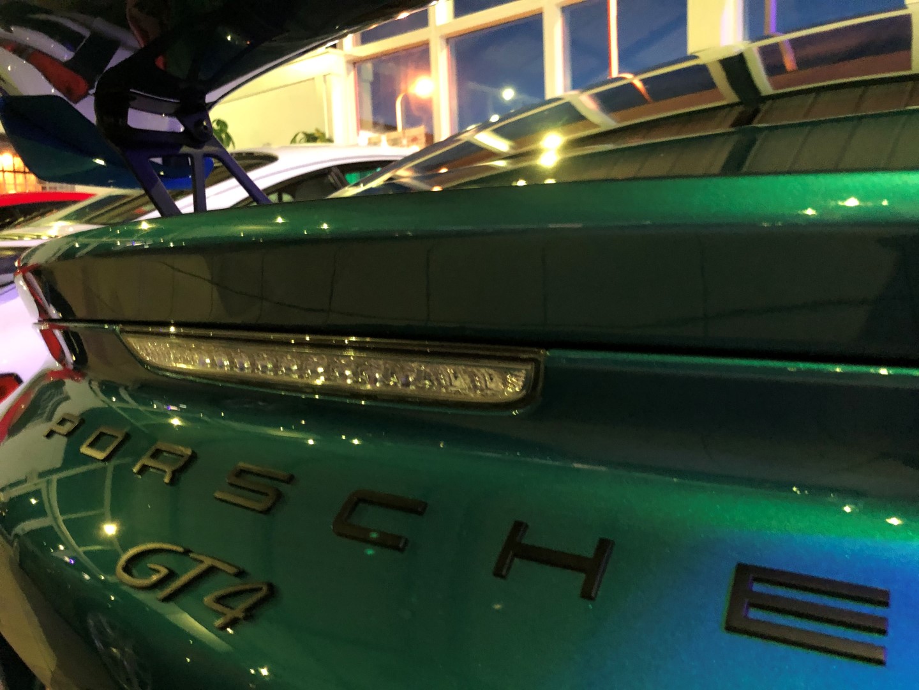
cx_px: 460
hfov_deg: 63.4
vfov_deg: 49.7
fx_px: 743
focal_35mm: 28
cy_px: 345
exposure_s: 1/4
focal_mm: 4
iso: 160
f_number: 1.8
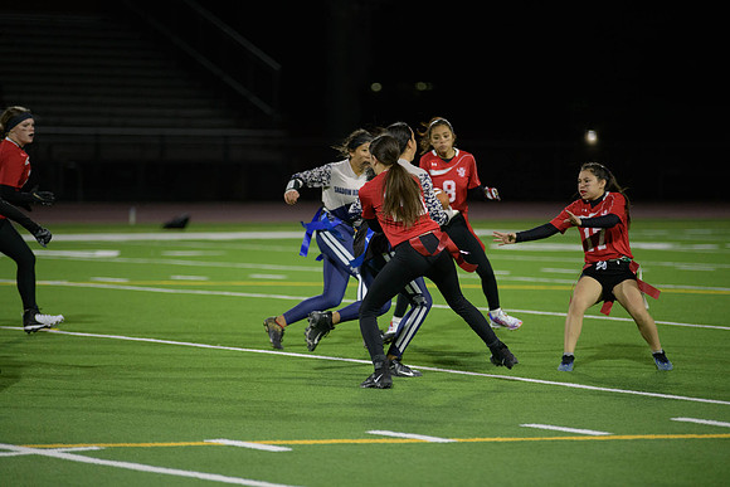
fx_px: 3549
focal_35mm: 175
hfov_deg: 11.7
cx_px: 365
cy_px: 244
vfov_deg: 7.9
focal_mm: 175
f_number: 2.8
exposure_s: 1/640
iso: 2500
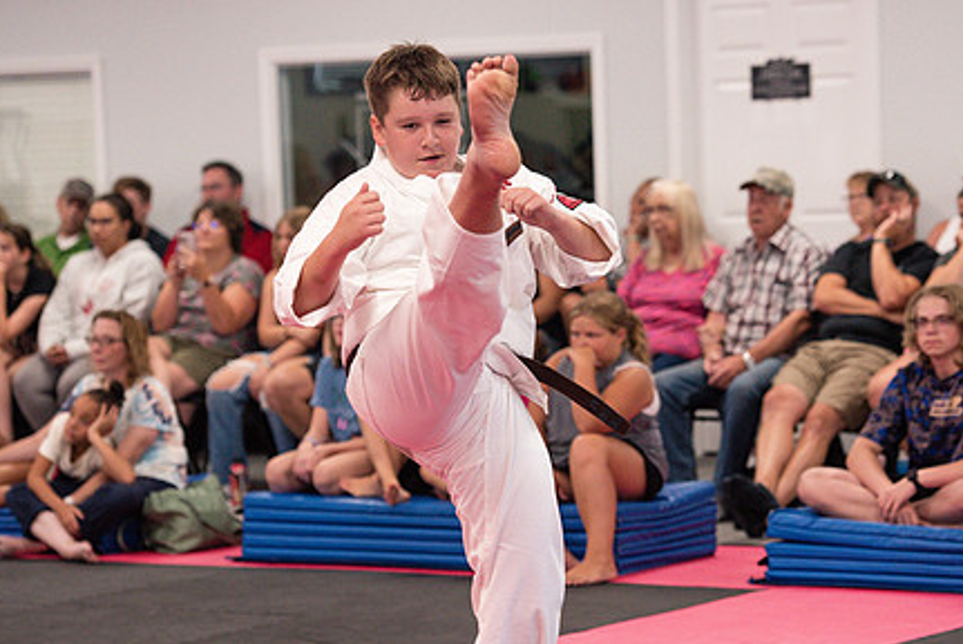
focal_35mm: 148
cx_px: 561
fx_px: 3962
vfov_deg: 9.3
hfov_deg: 13.9
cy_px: 415
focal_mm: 110
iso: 1600
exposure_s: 1/400
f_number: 3.5
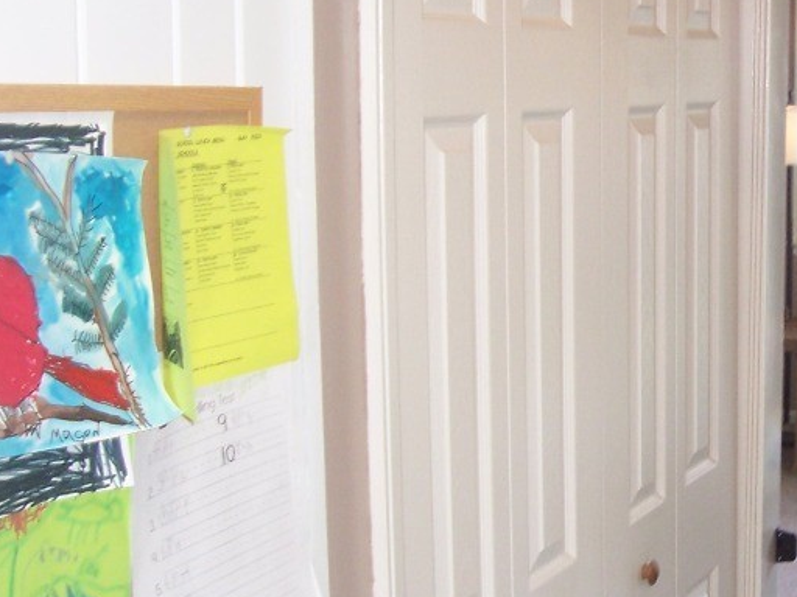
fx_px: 1566
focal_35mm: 68
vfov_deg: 21.6
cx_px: 738
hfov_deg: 27.4
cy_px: 253
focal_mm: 5.6
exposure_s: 1/60
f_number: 2.7
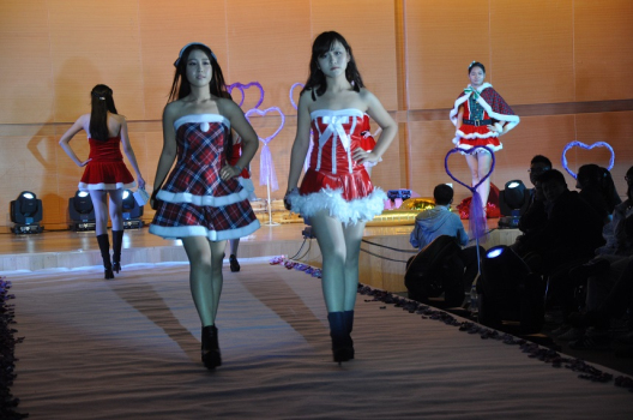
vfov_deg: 13.0
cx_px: 316
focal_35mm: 105
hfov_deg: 19.5
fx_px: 1843
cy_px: 210
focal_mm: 70
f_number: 5.3
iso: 720
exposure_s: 1/60
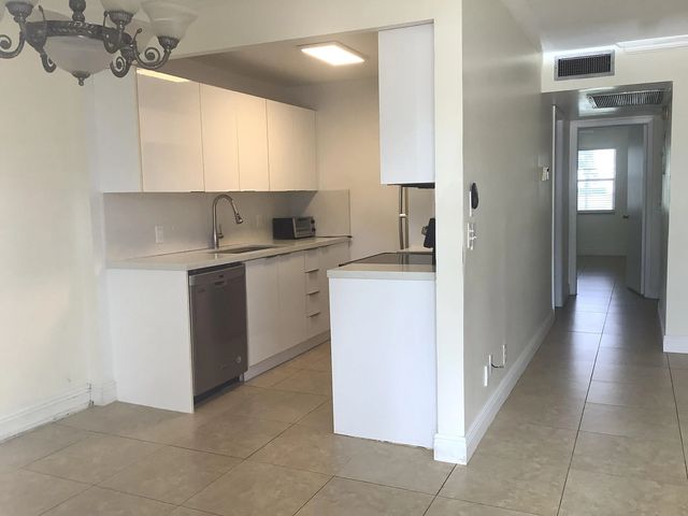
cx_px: 344
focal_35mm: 31
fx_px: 616
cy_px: 258
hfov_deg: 58.4
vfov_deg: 45.4
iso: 80
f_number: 2.4
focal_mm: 3.3
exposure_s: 1/100
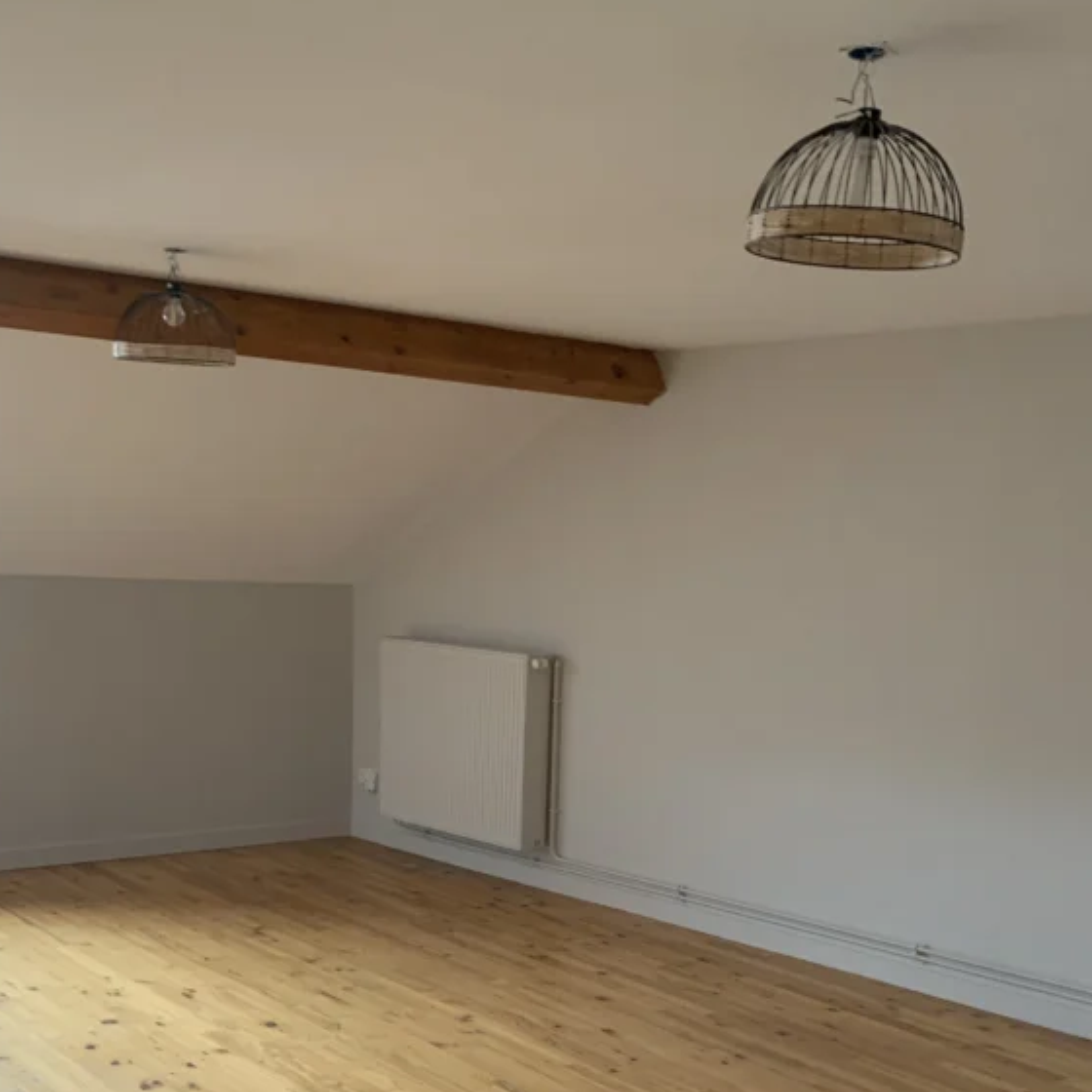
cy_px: 870
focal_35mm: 42
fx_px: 1499
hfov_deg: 40.0
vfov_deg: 38.6
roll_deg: -0.7
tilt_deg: -9.5
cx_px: 532
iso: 400
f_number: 1.8
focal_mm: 4.25
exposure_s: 1/41
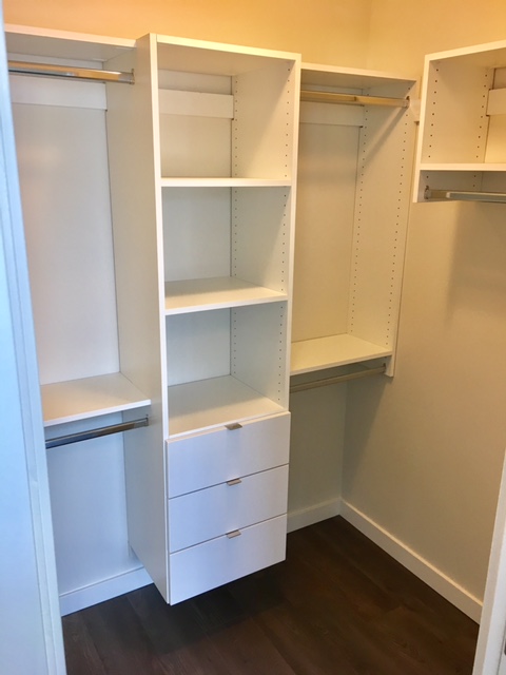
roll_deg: -0.5
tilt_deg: -15.9
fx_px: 565
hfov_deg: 48.2
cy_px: 338
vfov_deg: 61.7
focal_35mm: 29
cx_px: 253
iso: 32
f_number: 2.2
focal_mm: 4.15
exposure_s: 1/30
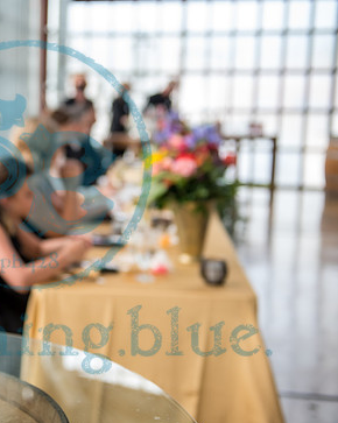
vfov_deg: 31.5
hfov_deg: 24.5
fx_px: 751
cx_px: 22
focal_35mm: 60
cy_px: 207
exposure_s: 1/250
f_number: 2.8
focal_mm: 40
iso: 400
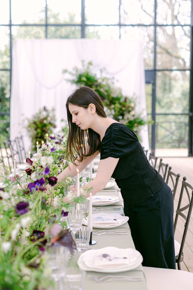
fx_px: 410
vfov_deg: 38.9
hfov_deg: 26.5
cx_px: 97
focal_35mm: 51
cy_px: 145
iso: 250
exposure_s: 1/250
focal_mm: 50
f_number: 2.2
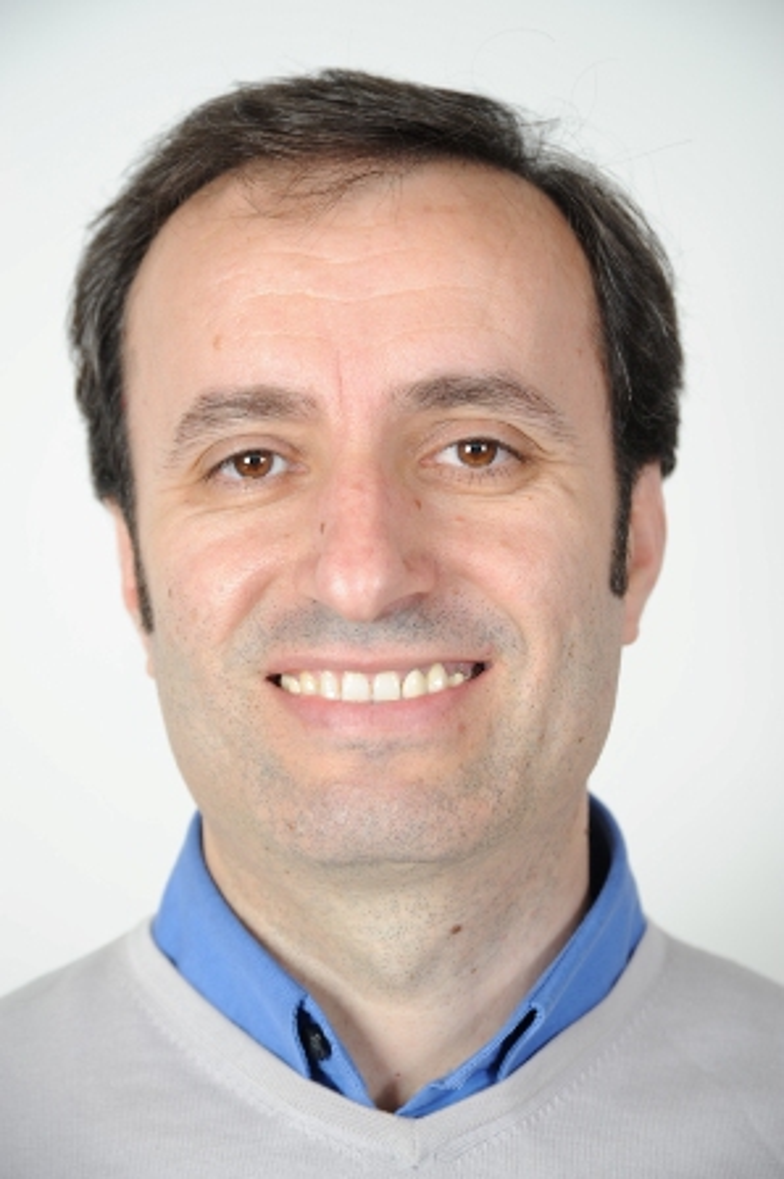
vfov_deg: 17.1
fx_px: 3926
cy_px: 590
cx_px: 392
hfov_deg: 11.4
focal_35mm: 120
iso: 200
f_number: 6.3
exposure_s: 1/100
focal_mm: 120
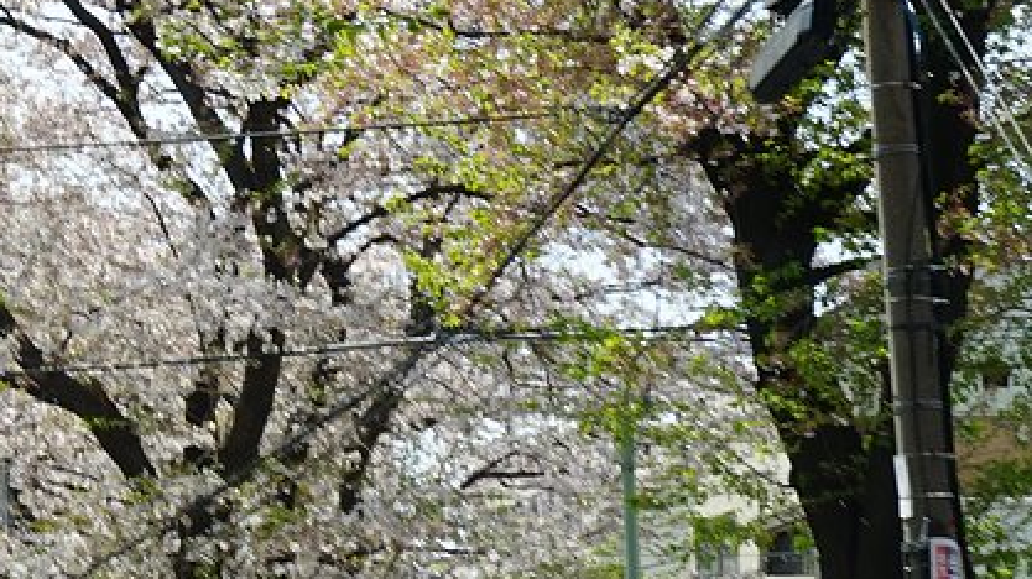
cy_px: 565
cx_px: -57
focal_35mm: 126
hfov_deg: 16.6
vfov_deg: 9.5
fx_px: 3446
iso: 100
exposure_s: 1/100
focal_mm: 33
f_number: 9
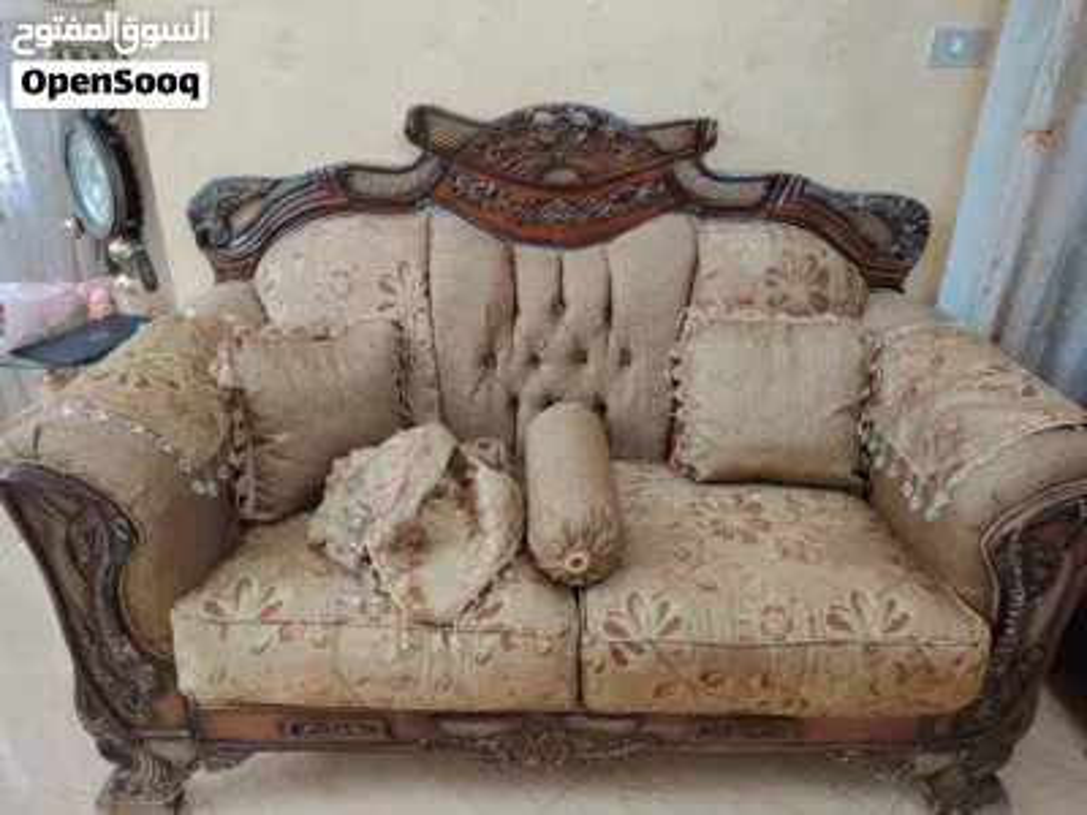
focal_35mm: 24
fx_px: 754
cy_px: 408
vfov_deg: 56.8
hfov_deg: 71.6
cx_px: 544
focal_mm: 5.25
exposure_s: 1/25
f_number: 1.75
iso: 2150
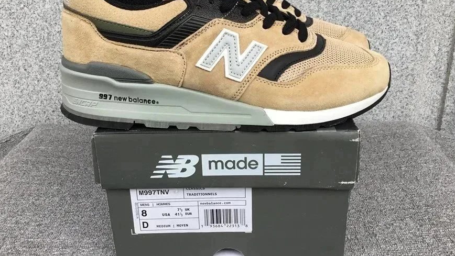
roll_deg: +1.8
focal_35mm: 35
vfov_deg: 33.7
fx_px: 422
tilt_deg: -21.2
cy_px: 104
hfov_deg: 56.6
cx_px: 227
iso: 32
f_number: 2.4
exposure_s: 1/100
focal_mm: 3.3
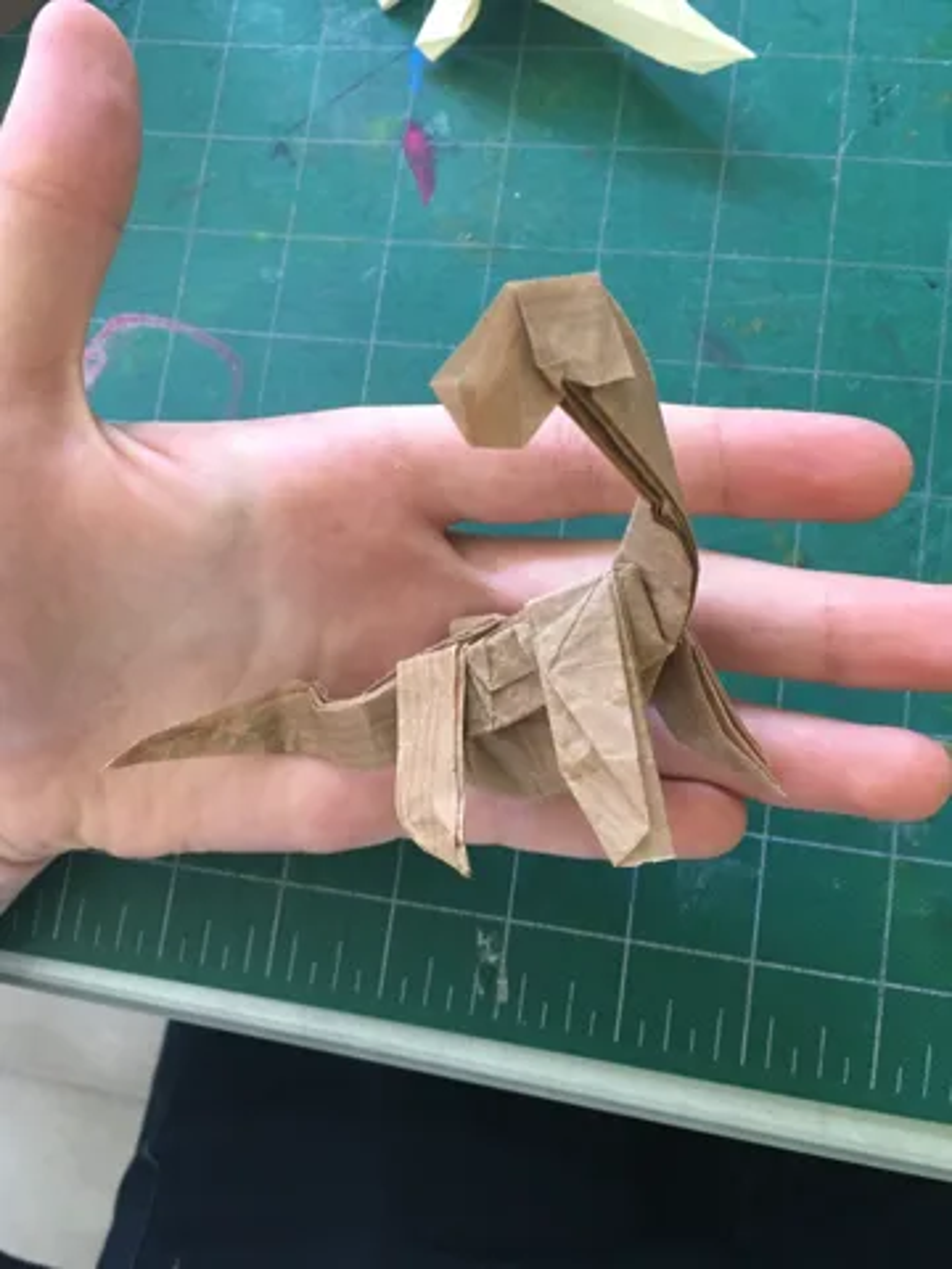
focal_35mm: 29
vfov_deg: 61.7
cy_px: 634
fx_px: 1063
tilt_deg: -77.5
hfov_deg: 48.2
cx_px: 476
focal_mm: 4.15
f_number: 2.2
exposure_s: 1/33
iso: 160
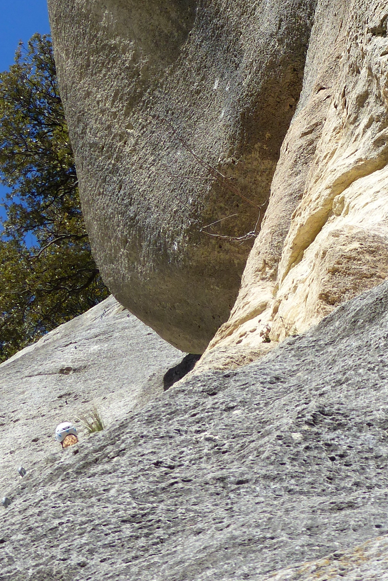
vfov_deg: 11.8
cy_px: -26
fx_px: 2780
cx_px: 405
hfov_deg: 7.9
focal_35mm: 172
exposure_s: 1/640
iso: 100
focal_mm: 14
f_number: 4
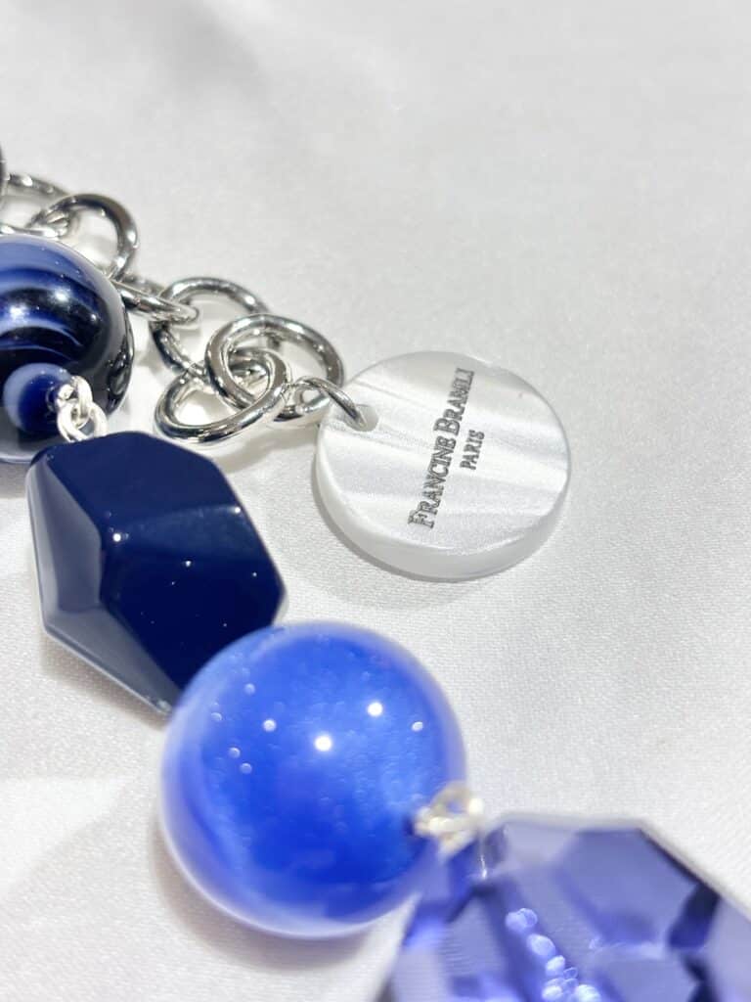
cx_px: 376
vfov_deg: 36.8
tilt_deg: -33.1
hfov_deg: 28.0
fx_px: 1504
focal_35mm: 52
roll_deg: +8.2
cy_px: 501
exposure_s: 1/185
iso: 32
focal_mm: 5.96
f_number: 1.6
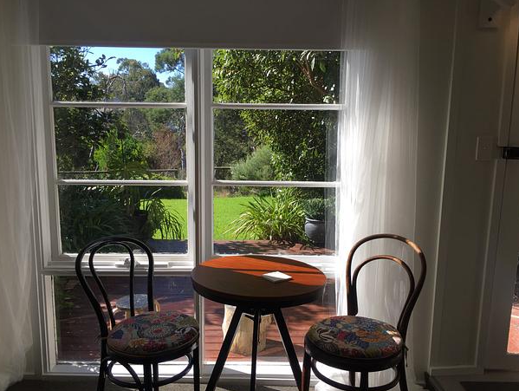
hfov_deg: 59.9
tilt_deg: -7.7
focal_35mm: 30
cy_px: 200
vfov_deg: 46.9
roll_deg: -2.0
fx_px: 450
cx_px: 259
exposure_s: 1/860
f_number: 2.2
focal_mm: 4.15
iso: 32
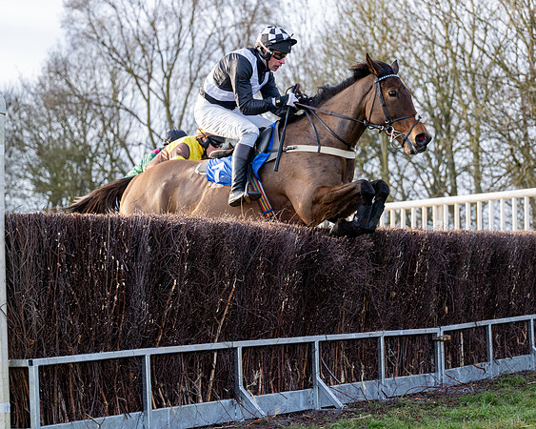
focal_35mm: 87
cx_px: 276
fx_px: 1372
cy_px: 230
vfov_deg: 17.7
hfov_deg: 22.1
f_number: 2.8
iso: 800
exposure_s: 1/1600
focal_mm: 70
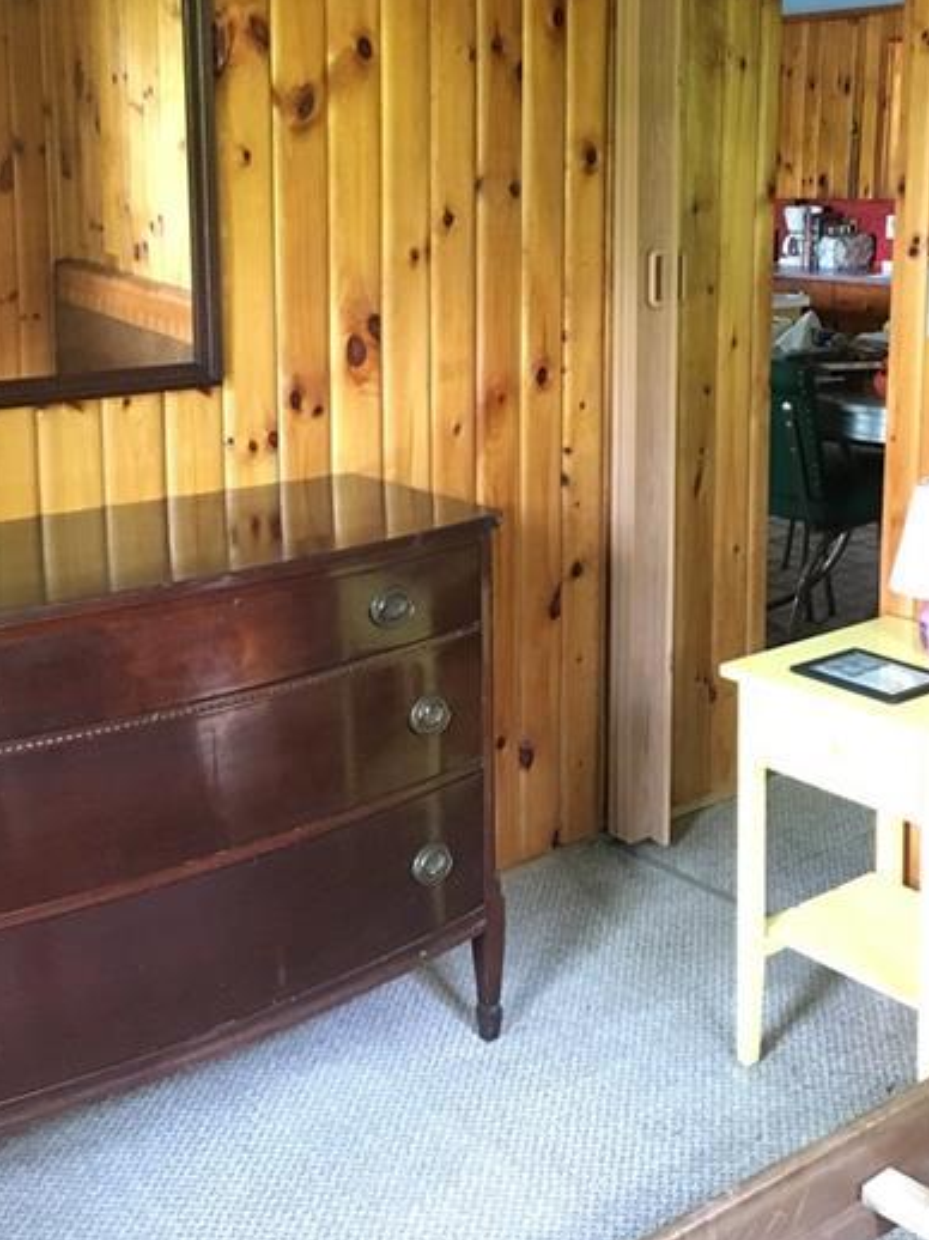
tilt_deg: -9.3
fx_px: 1540
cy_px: 409
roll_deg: -0.5
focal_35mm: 43
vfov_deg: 43.2
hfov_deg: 33.5
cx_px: 522
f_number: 2.2
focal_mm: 4.15
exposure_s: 1/15
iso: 320
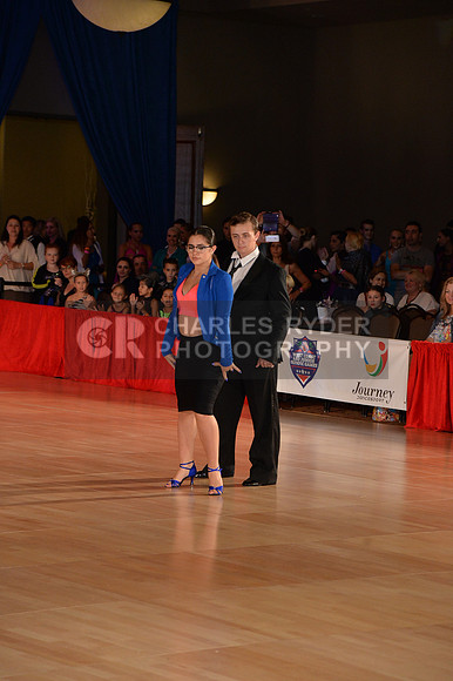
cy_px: 340
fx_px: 2268
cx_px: 226
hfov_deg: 11.4
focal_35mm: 120
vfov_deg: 17.1
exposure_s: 1/200
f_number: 5
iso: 1600
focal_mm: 120
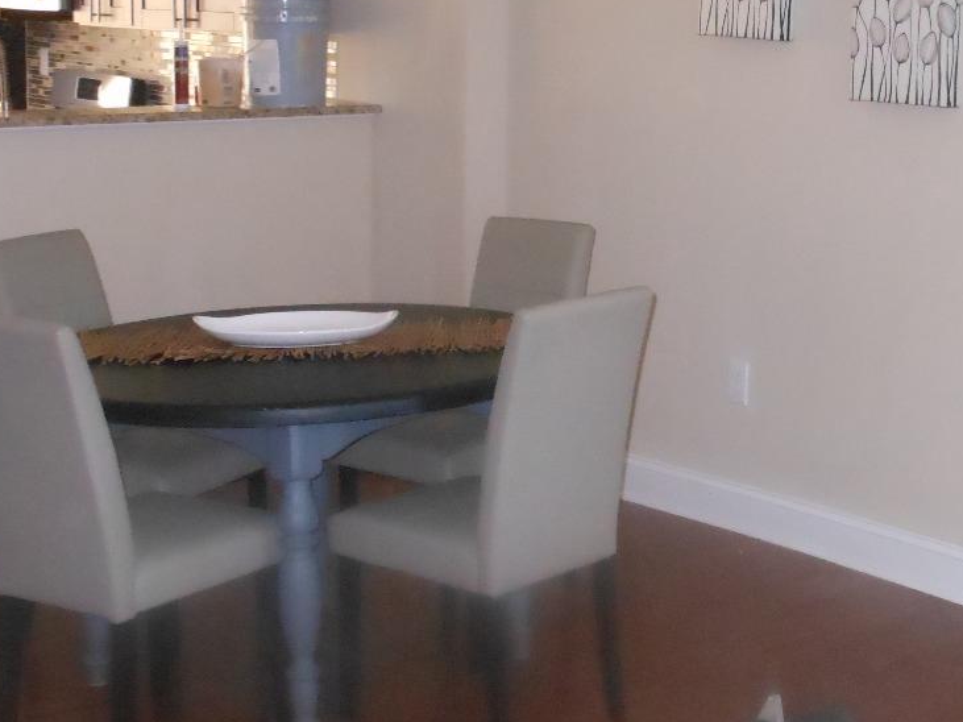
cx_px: 719
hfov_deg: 29.4
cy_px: 256
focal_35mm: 65
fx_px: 1808
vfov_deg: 22.5
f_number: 4
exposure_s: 1/25
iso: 640
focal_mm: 5.9
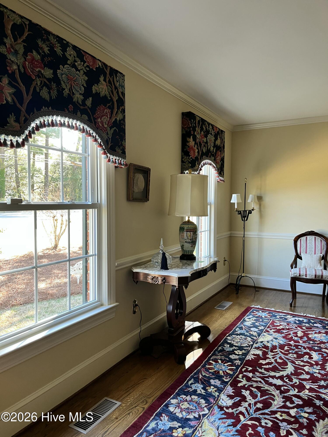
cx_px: 164
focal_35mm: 26
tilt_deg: -3.3
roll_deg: -1.3
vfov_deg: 67.3
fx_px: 328
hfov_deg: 53.1
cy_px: 218
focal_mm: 5.1
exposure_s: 1/60
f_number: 1.6
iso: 80
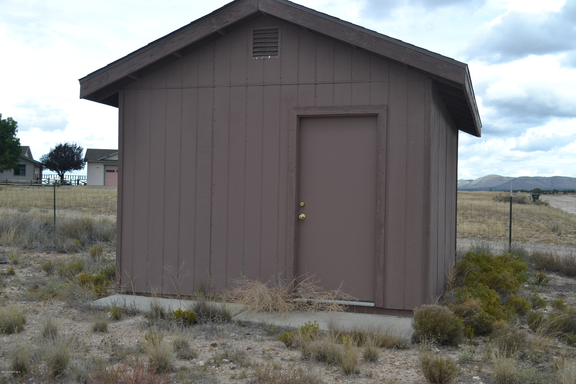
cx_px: 288
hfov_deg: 46.4
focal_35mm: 42
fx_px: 672
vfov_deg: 31.9
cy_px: 192
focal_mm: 28
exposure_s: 1/160
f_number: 6.3
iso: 100
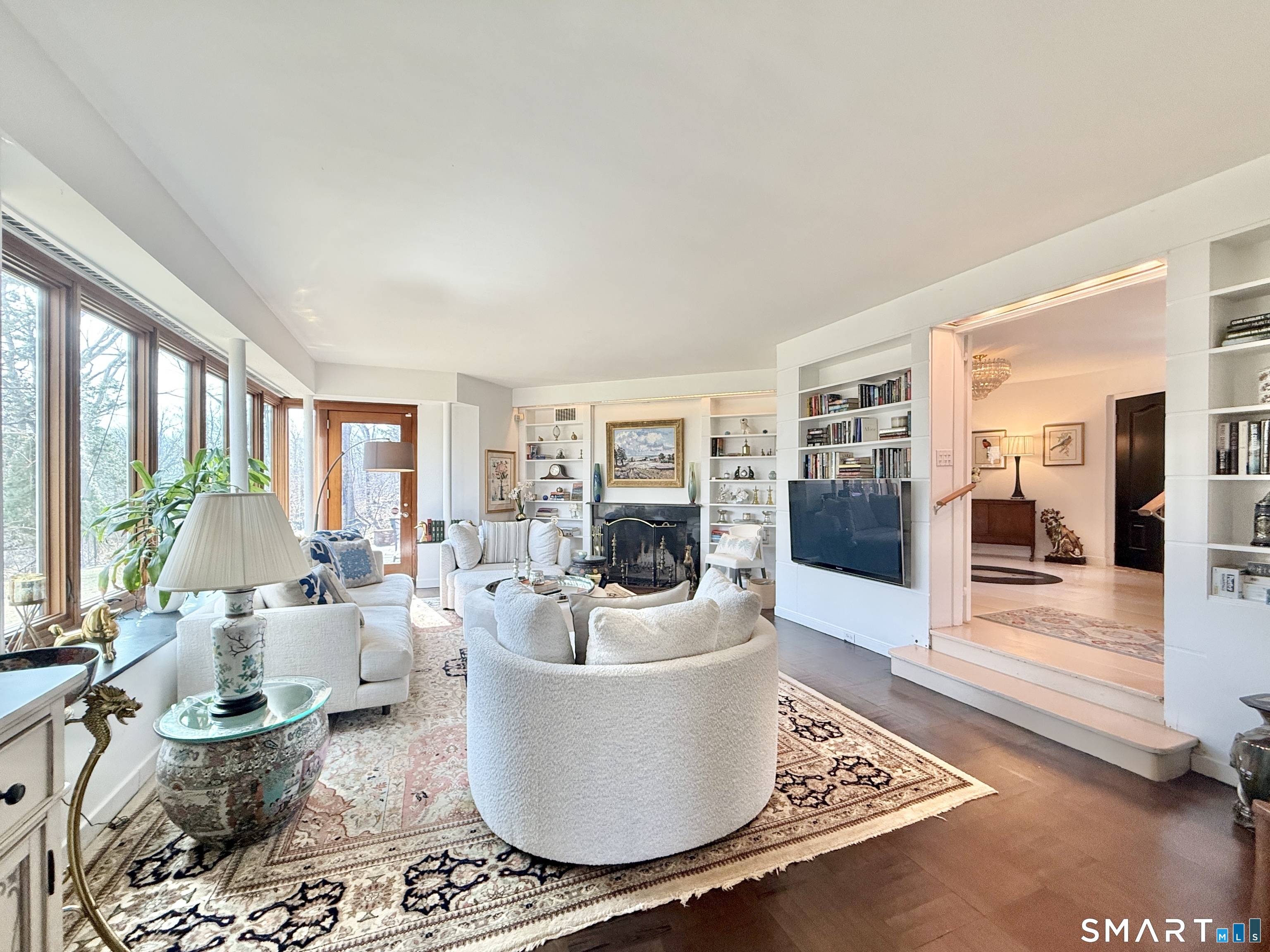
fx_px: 514
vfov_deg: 85.7
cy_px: 476
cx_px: 635
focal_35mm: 14
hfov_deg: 102.1
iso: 200
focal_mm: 2.22
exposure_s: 1/120
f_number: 2.2
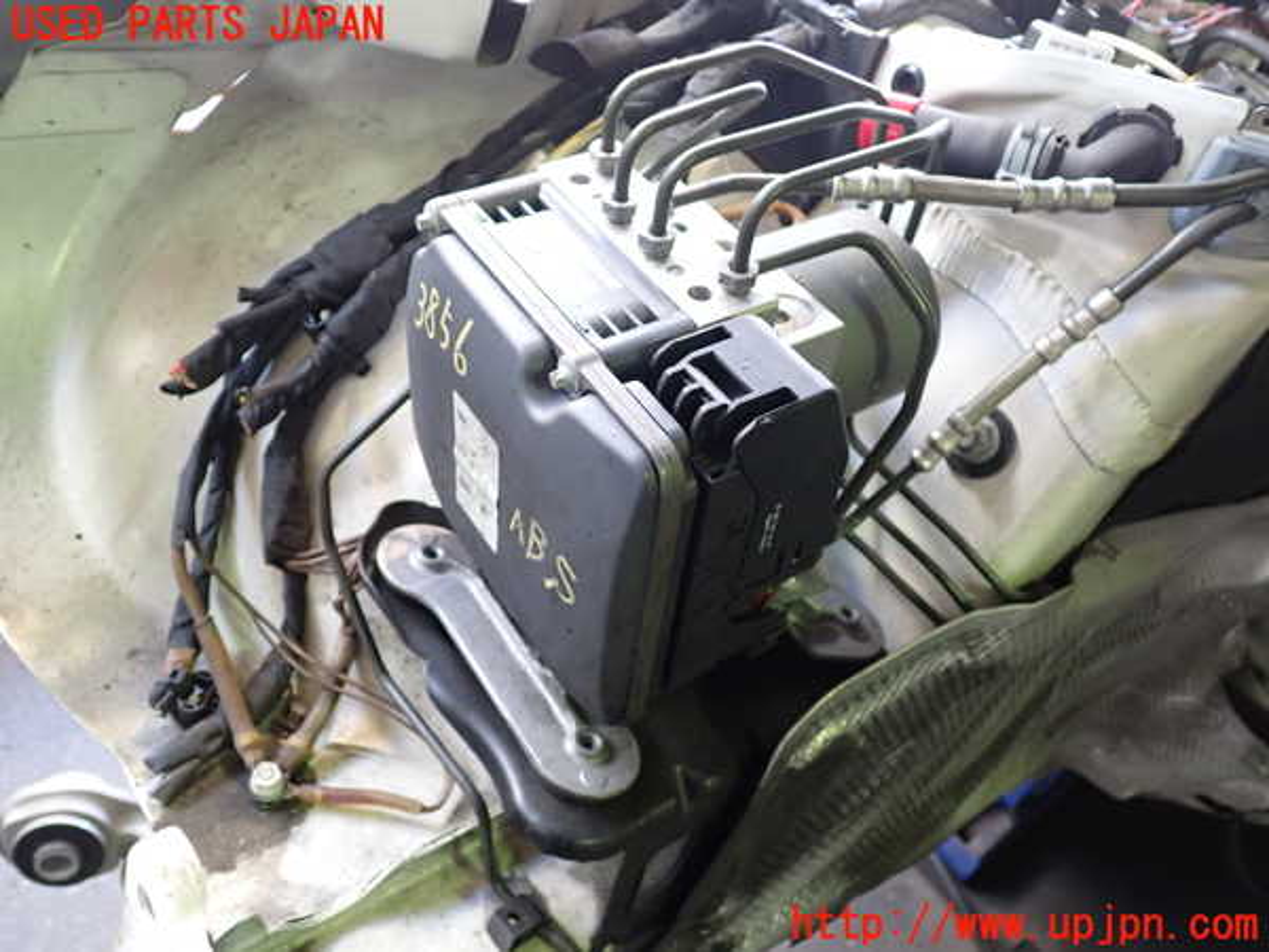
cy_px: 476
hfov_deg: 60.0
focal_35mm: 30
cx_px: 634
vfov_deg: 46.8
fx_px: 1100
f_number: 2.3
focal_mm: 5.4
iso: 320
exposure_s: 1/30
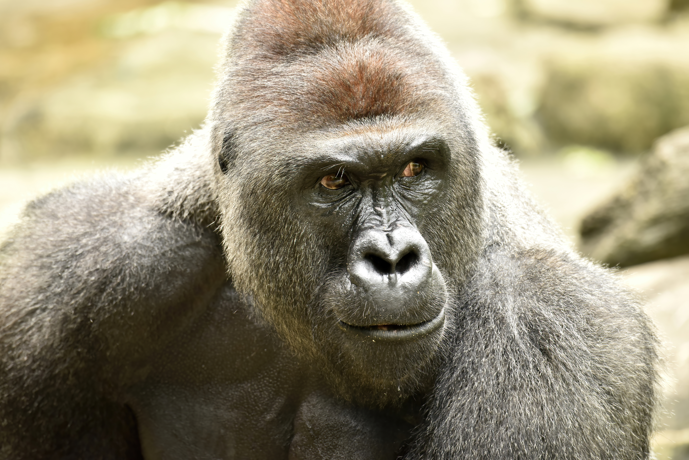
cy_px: 230
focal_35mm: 400
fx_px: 7658
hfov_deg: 5.2
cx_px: 344
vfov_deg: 3.4
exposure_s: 1/200
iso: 800
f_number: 5.6
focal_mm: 400
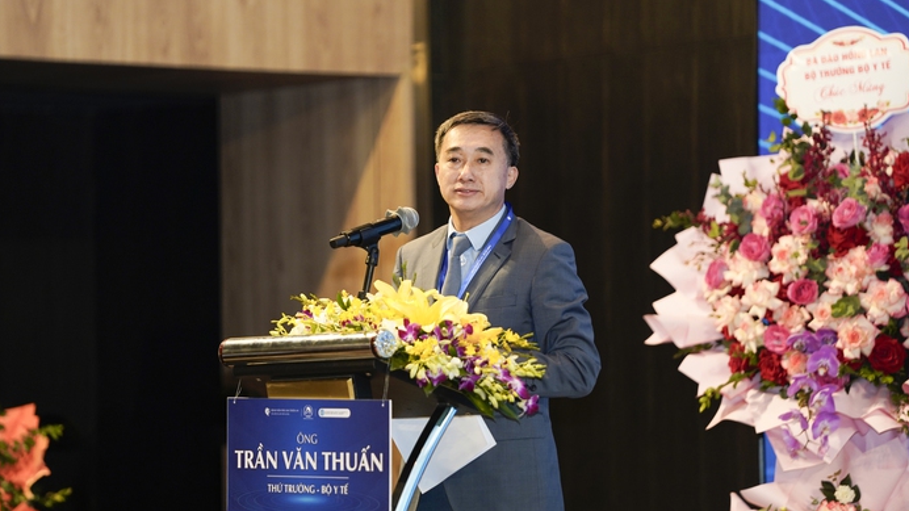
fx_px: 5326
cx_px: 457
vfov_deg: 5.5
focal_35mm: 221
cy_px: 246
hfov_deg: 9.8
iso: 800
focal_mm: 200
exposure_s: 1/160
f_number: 2.8
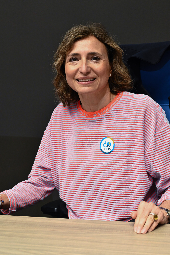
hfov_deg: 30.5
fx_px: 312
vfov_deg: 44.5
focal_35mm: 44
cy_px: 128
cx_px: 85
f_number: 4.5
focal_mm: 44
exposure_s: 1/100
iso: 1600
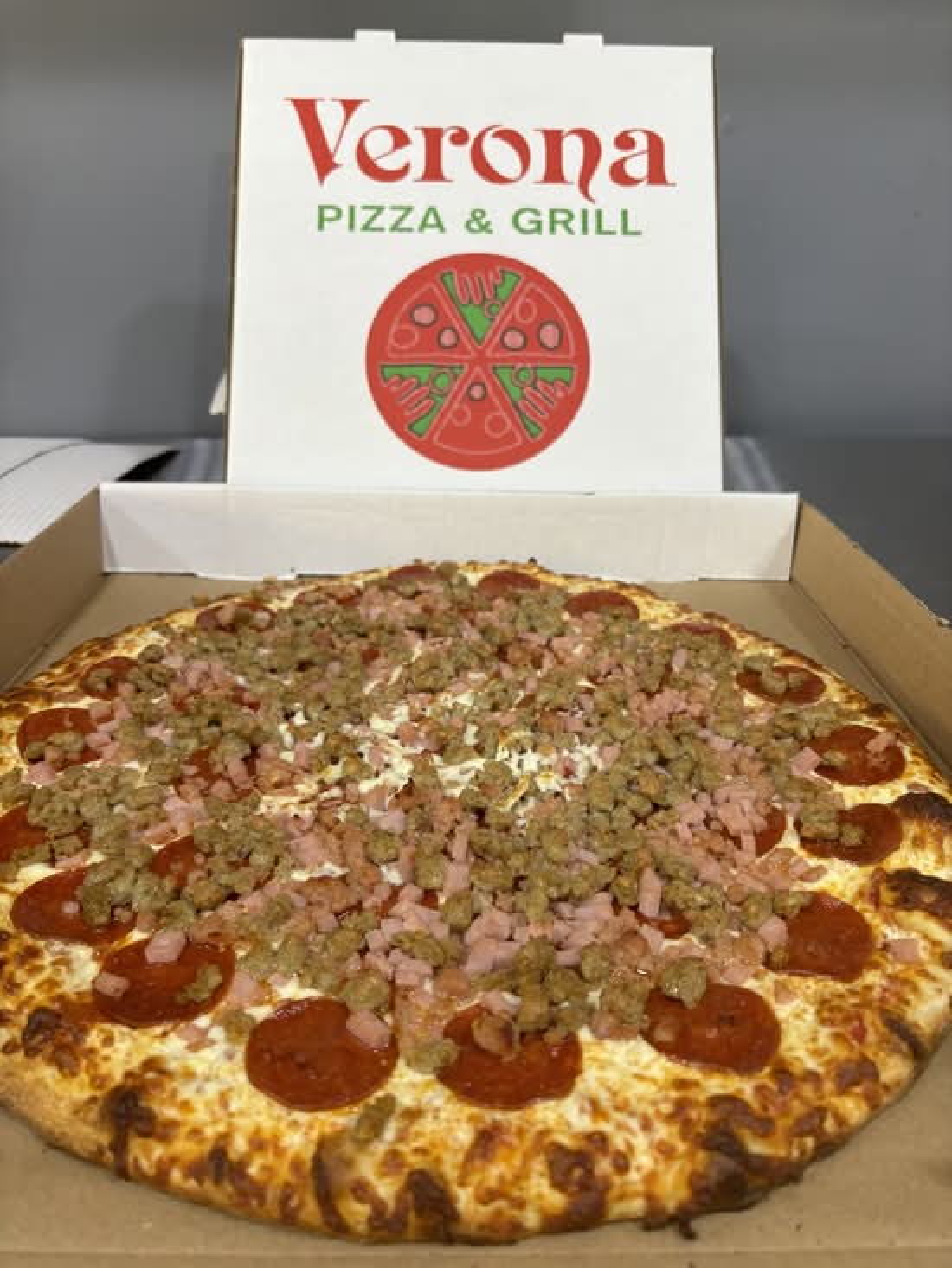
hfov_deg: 53.1
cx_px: 476
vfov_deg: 67.3
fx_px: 953
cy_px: 634
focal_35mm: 26
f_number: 1.6
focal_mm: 5.96
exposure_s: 1/60
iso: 160
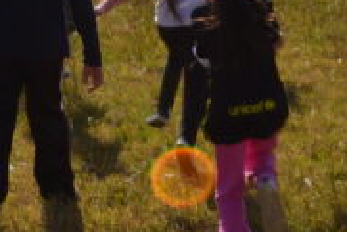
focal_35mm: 153
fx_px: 1476
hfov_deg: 13.3
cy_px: -198
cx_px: 73
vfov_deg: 8.6
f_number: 11
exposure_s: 1/200
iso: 100
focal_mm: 18
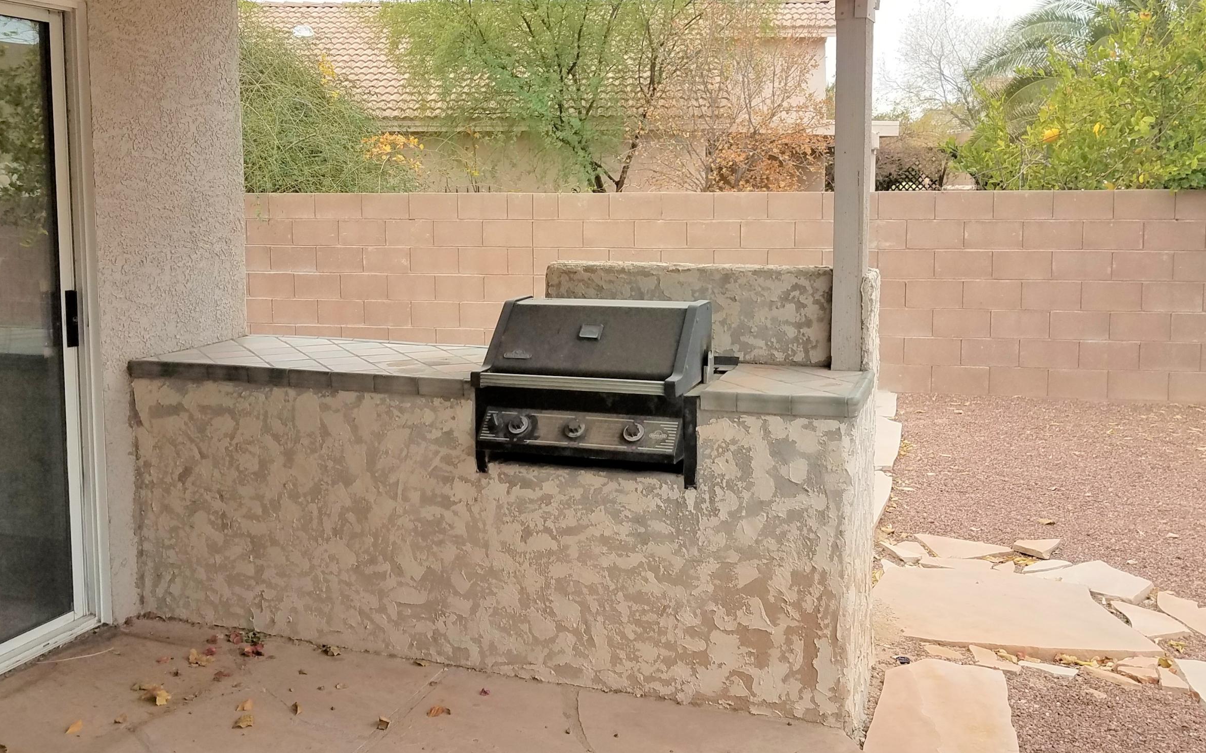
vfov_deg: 36.0
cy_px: 263
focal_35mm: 35
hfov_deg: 55.3
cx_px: 592
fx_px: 1150
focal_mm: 4.2
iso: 40
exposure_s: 1/644
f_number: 1.7
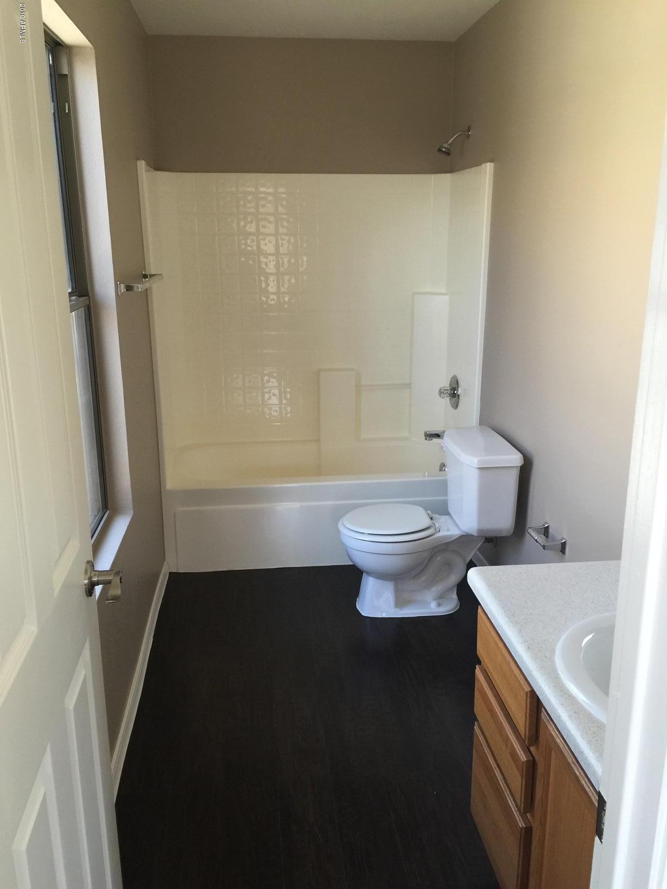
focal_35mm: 29
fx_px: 745
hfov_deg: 48.2
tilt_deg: -15.3
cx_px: 334
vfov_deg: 61.7
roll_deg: -2.0
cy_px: 444
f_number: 2.2
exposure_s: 1/15
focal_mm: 4.15
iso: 64
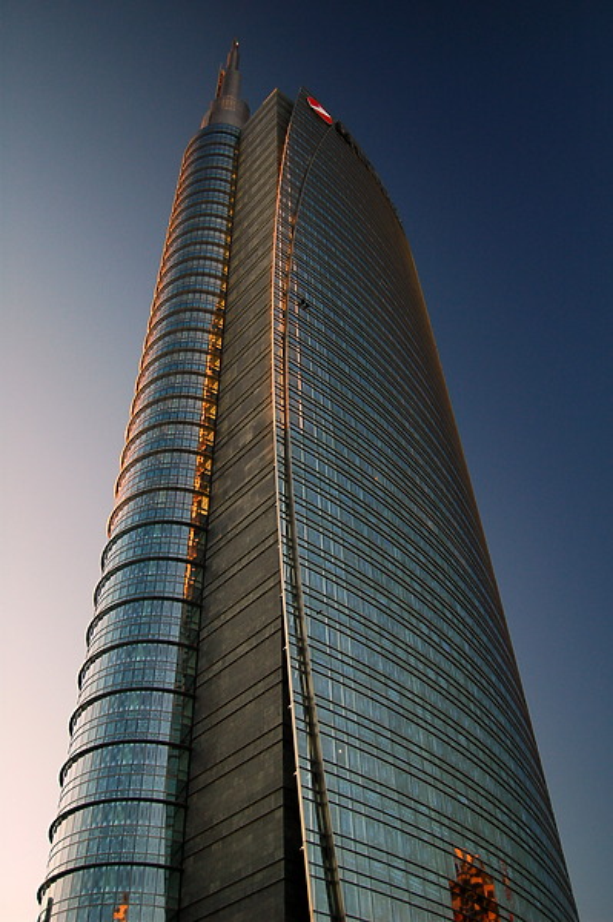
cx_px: 306
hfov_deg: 39.9
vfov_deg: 57.3
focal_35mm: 33
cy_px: 461
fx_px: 844
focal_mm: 22
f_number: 3.8
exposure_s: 1/100
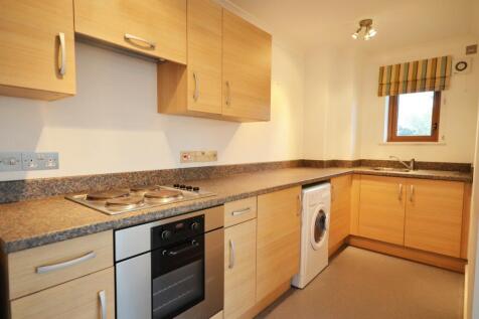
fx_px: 259
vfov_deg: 63.2
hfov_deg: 85.4
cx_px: 240
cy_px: 160
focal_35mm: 20
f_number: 4.5
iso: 800
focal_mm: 13
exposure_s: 1/60
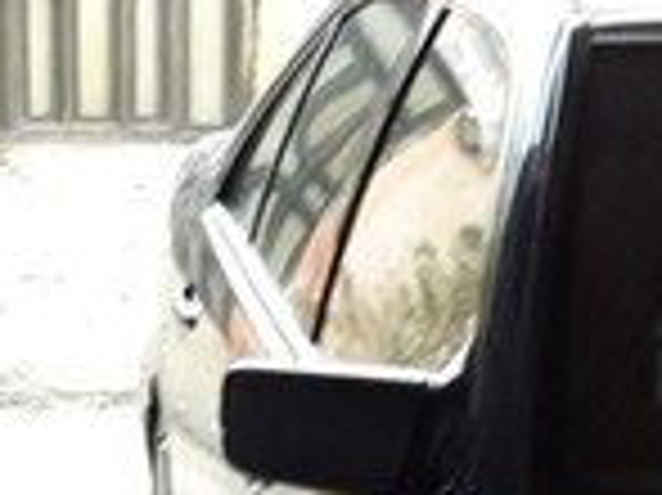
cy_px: 1001
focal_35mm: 126
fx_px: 2408
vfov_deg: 10.7
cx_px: 455
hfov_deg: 15.6
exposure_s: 1/17
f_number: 1.9
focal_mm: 3.7
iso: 250
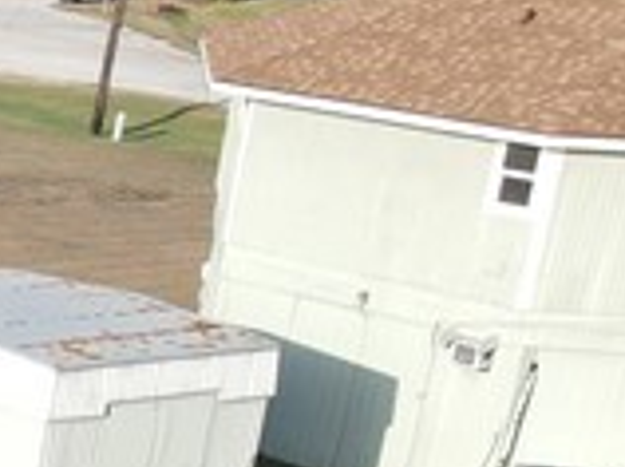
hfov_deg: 10.1
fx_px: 2812
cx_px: -1108
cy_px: 875
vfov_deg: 9.0
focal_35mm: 156
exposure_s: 1/350
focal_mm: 4.5
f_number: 2.8
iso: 100
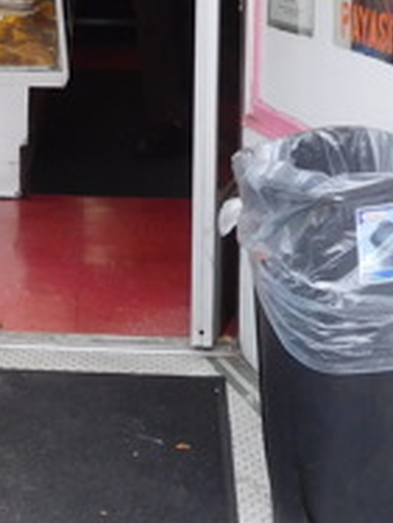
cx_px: -47
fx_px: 2059
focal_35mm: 136
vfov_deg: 14.2
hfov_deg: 10.8
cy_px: -50
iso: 125
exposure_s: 1/125
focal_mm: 5.7
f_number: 3.6
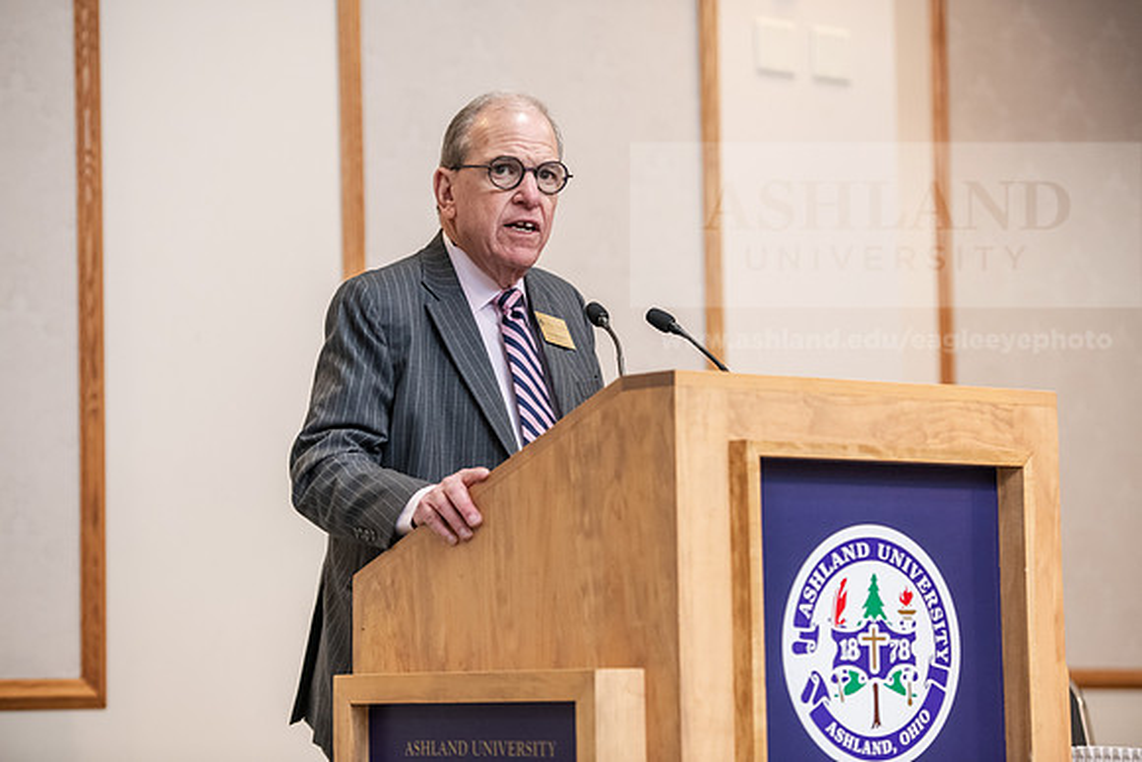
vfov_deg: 12.2
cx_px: 571
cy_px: 381
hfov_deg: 18.3
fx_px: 3554
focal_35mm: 112
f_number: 3.2
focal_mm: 112
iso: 2500
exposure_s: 1/200
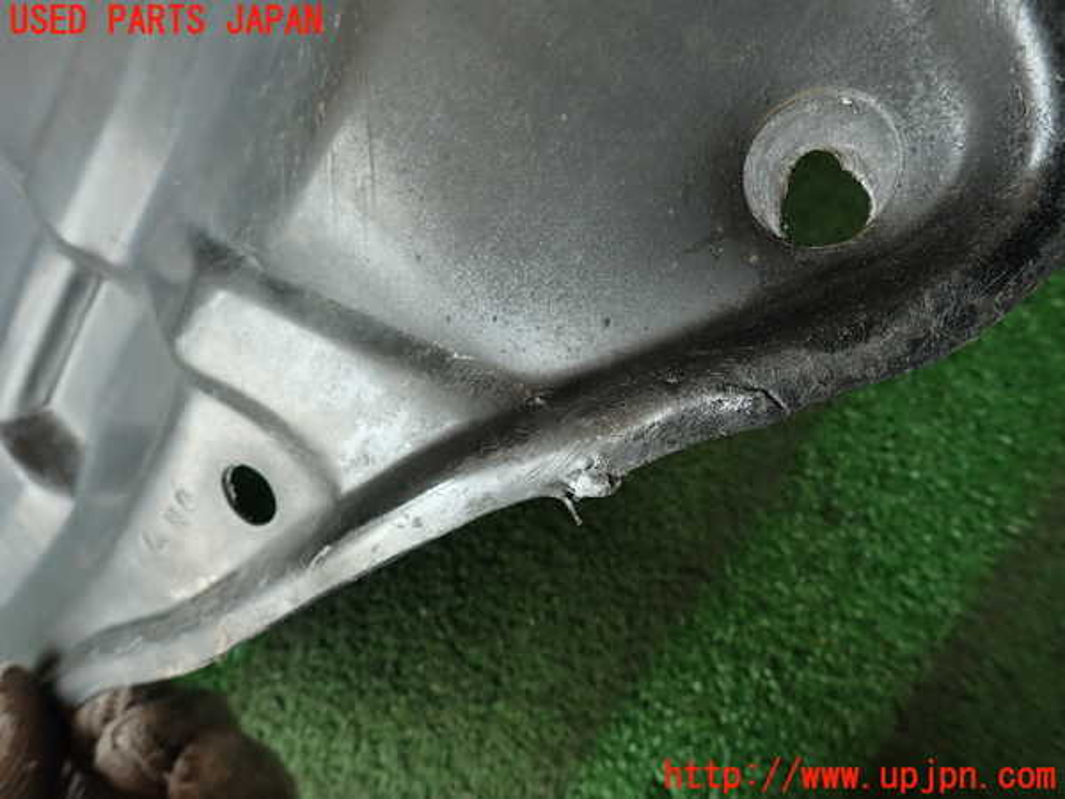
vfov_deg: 54.9
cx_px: 532
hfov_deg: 69.4
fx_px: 769
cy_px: 400
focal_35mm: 25
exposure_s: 1/80
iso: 100
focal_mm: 4.5
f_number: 2.8
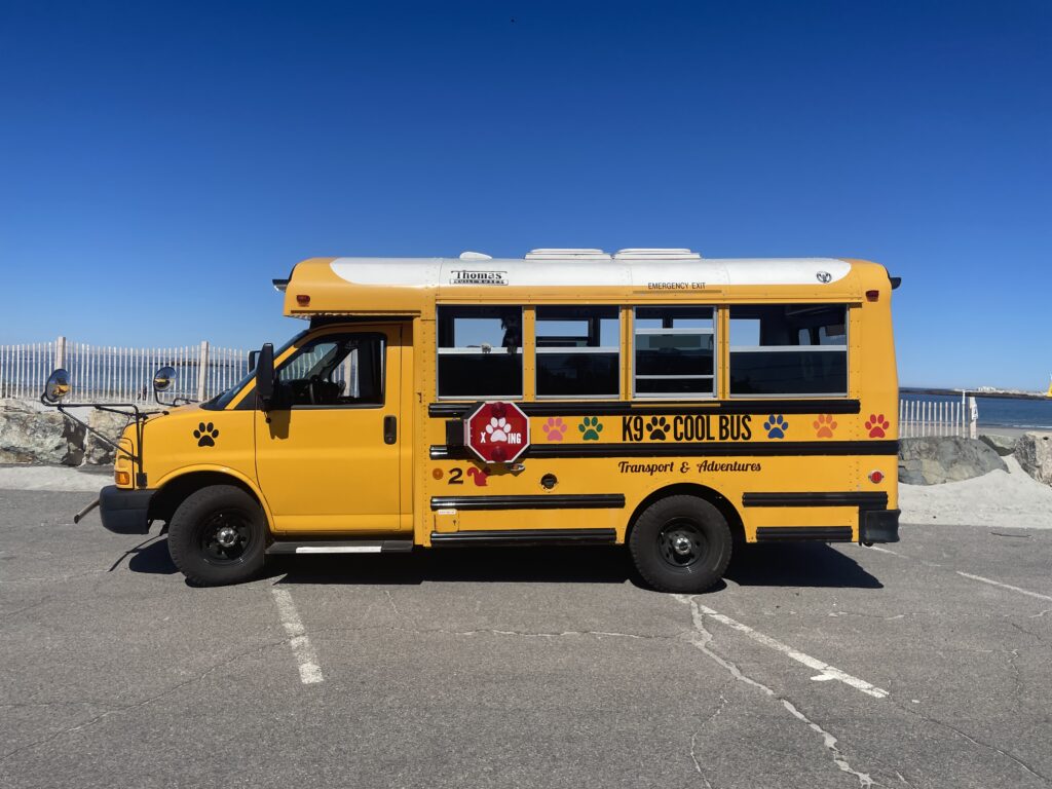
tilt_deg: +2.9
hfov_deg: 67.3
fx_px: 790
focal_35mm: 26
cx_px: 526
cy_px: 394
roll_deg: -2.2
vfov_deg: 53.1
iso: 32
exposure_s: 1/5814
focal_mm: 4.2
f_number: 1.6
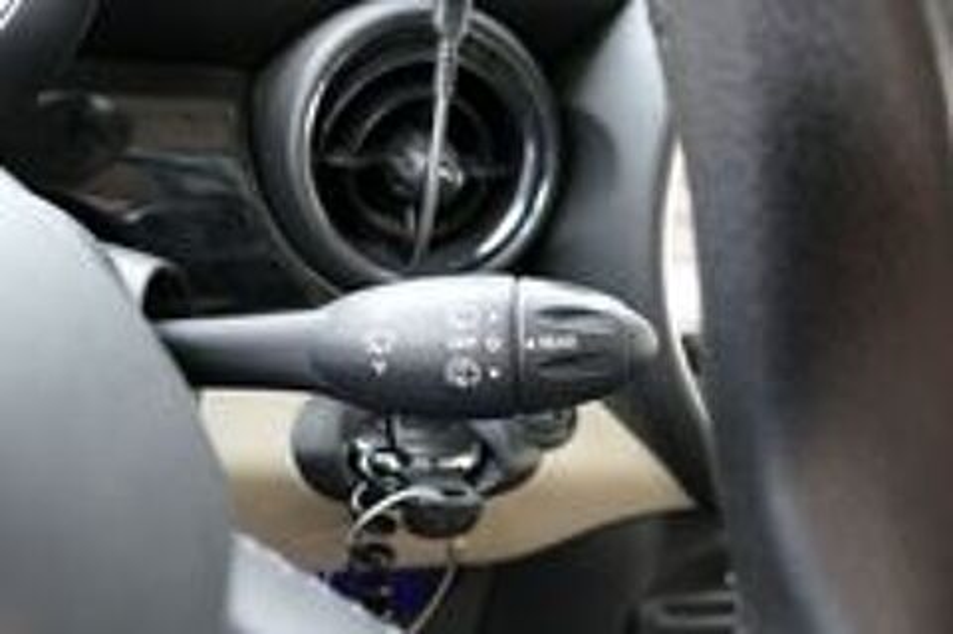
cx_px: 476
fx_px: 873
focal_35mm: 33
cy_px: 317
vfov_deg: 39.9
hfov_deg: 57.3
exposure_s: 1/80
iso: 500
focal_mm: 12.12
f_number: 3
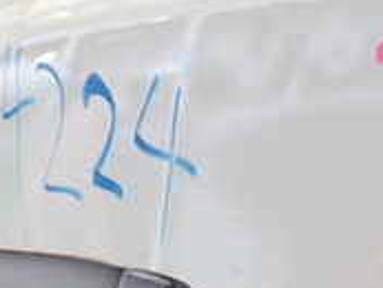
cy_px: 496
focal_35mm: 104
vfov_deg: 13.1
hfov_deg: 18.8
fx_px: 1151
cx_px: 111
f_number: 2.3
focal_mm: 5.4
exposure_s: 1/125
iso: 200
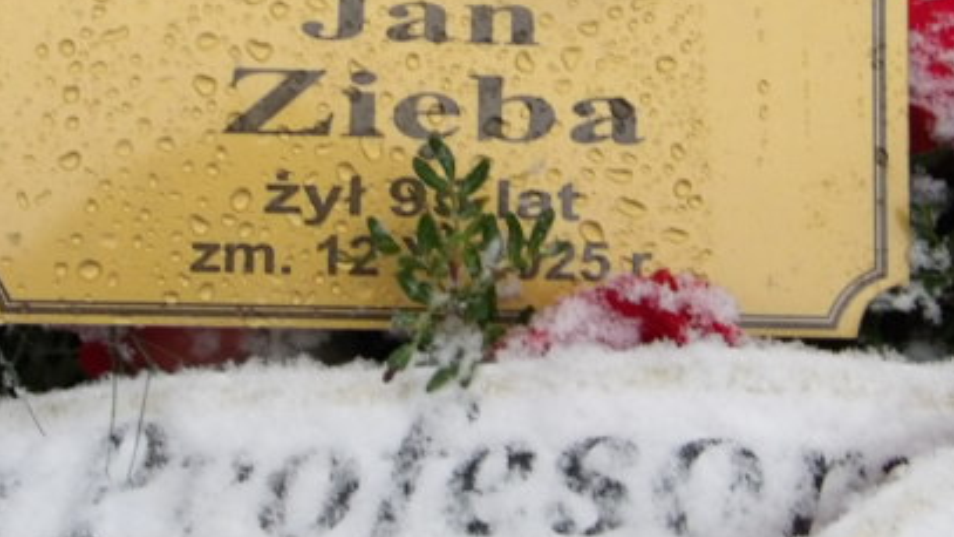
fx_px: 1821
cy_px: 117
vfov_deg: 16.7
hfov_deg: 29.3
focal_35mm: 72
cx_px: 445
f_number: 13.1
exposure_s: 1/60
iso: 912
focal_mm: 7.6
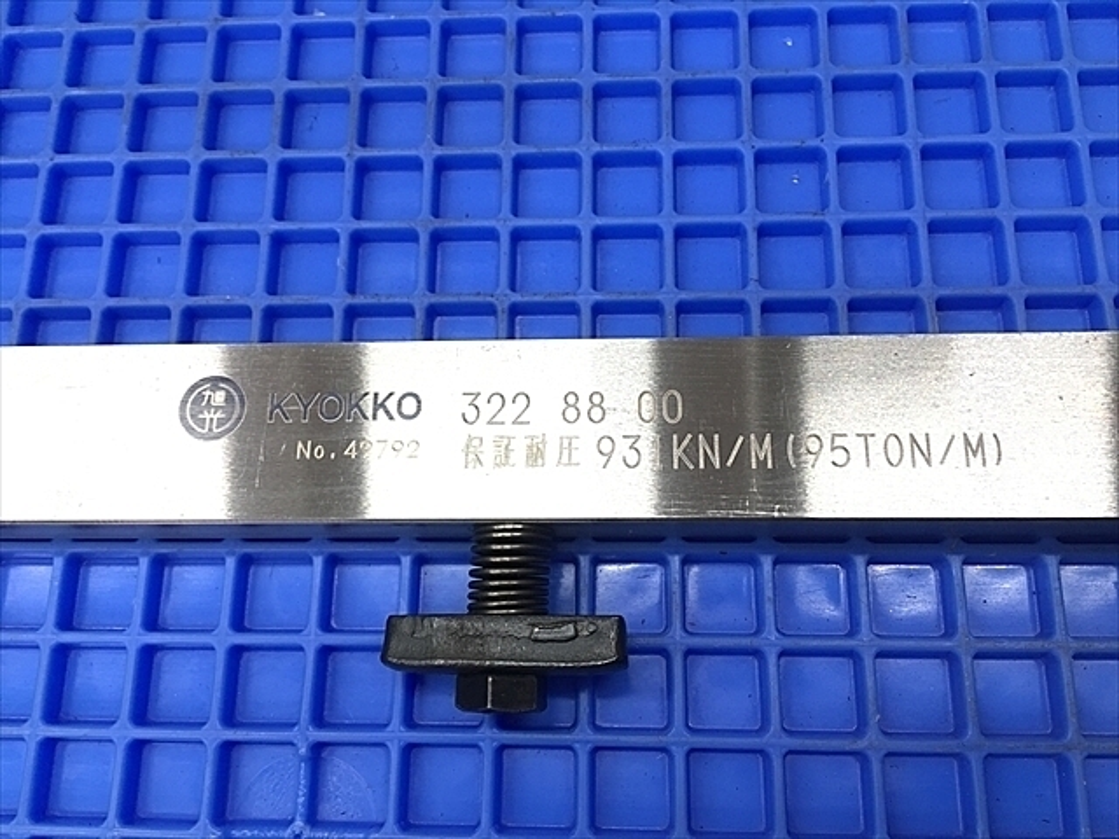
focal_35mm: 29
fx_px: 937
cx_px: 560
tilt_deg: -73.3
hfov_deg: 61.7
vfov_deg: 48.2
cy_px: 420
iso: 100
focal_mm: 4.15
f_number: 2.2
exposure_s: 1/30
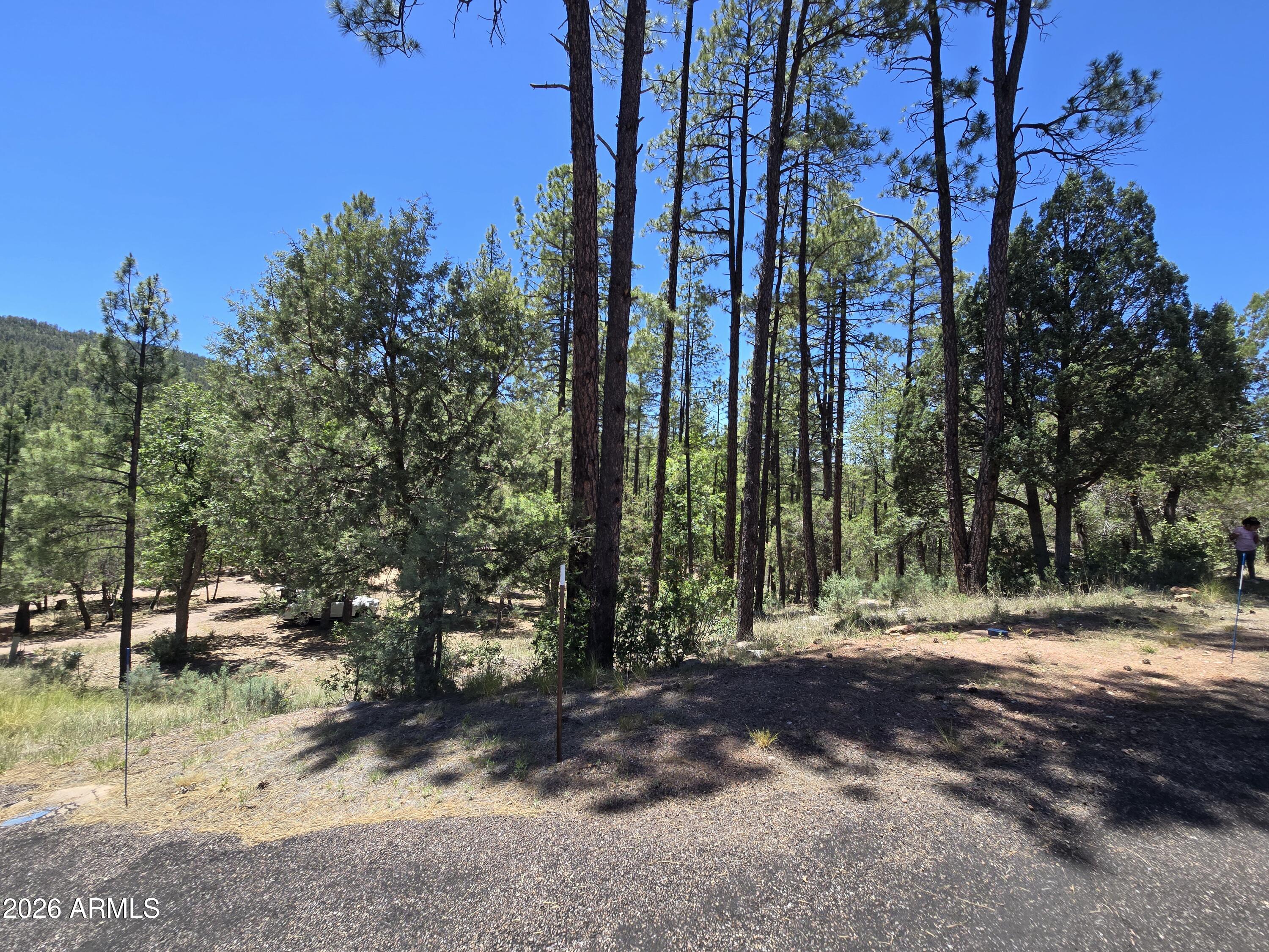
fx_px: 477
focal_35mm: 13
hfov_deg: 106.2
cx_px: 634
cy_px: 476
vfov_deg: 89.9
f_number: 2.2
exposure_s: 1/914
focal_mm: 2.2
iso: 50
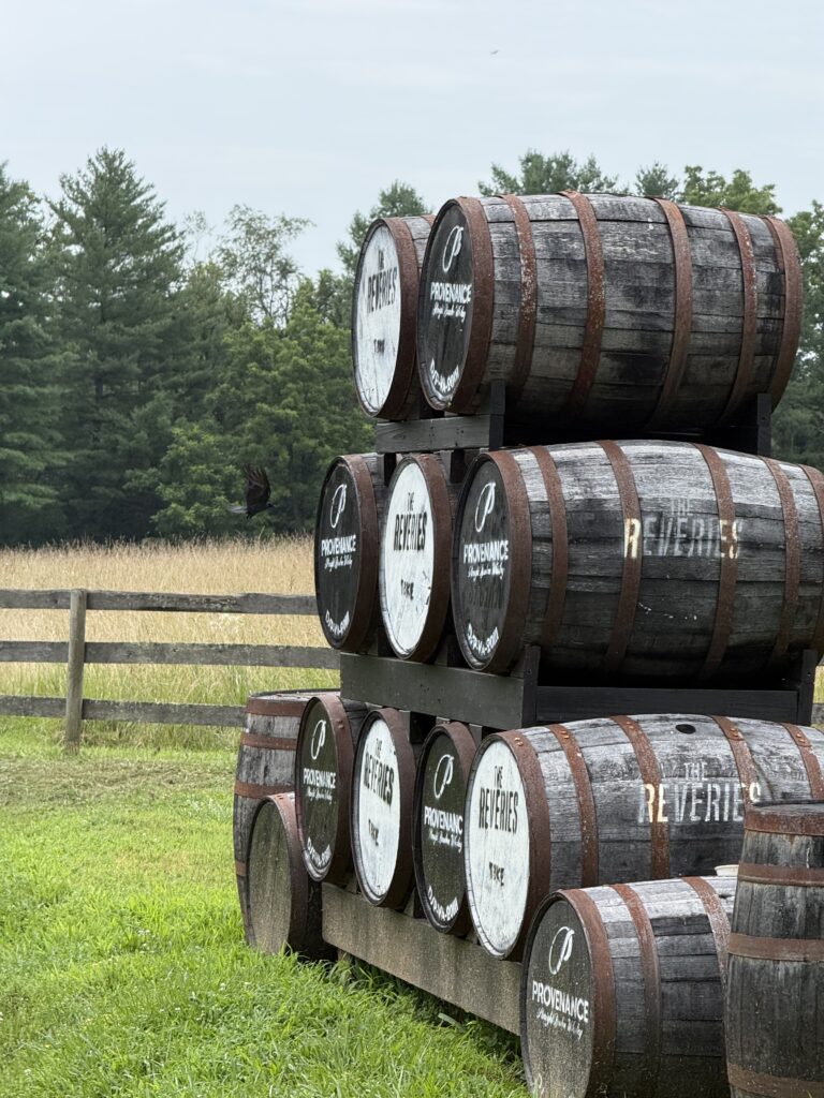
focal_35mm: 120
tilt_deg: +0.8
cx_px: 412
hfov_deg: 12.3
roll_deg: -1.9
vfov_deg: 16.4
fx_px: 3809
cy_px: 549
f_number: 2.8
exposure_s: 1/776
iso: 64
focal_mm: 15.66
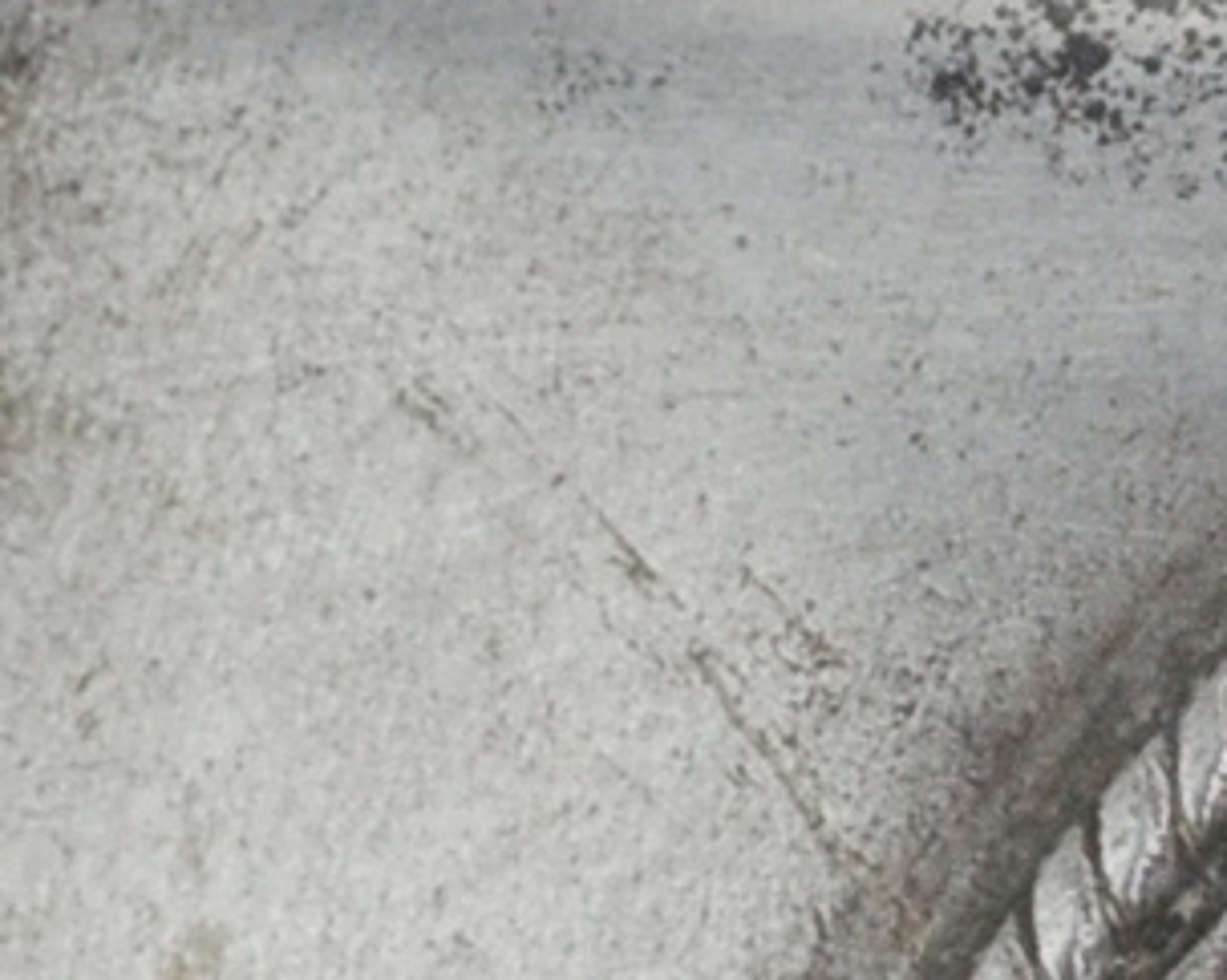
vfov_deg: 1.1
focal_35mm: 1372
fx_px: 49791
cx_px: 2539
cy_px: 1693
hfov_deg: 1.4
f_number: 5.6
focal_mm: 120
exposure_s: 1/250
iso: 800
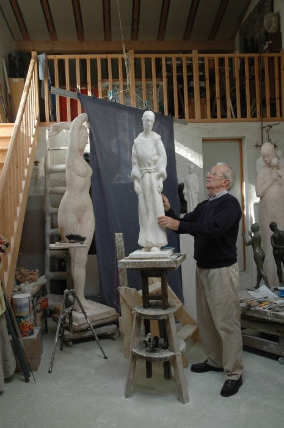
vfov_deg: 57.3
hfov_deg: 39.9
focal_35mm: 33
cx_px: 142
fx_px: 391
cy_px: 214
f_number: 4
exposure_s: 1/60
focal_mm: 22
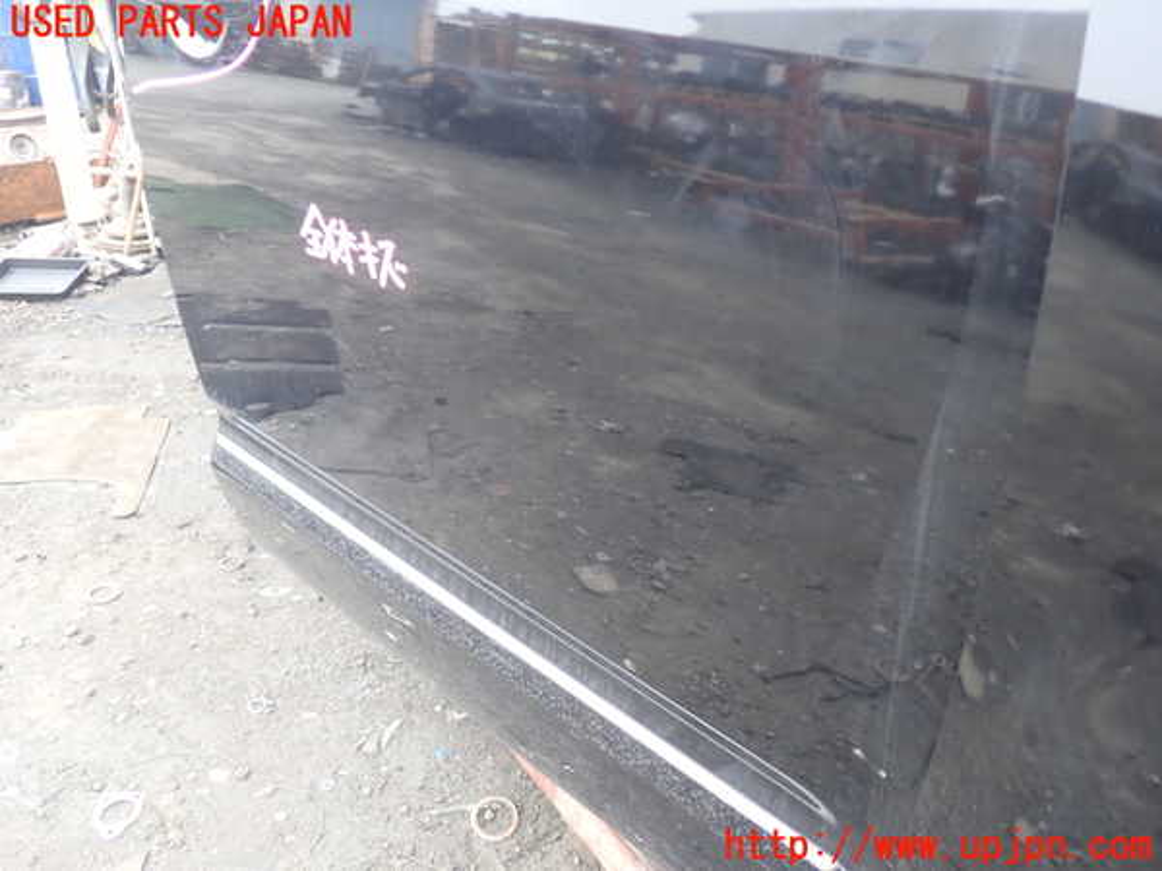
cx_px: 581
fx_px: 1007
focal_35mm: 30
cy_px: 436
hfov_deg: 60.0
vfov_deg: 46.8
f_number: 2.3
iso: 100
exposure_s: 1/80
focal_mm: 5.4
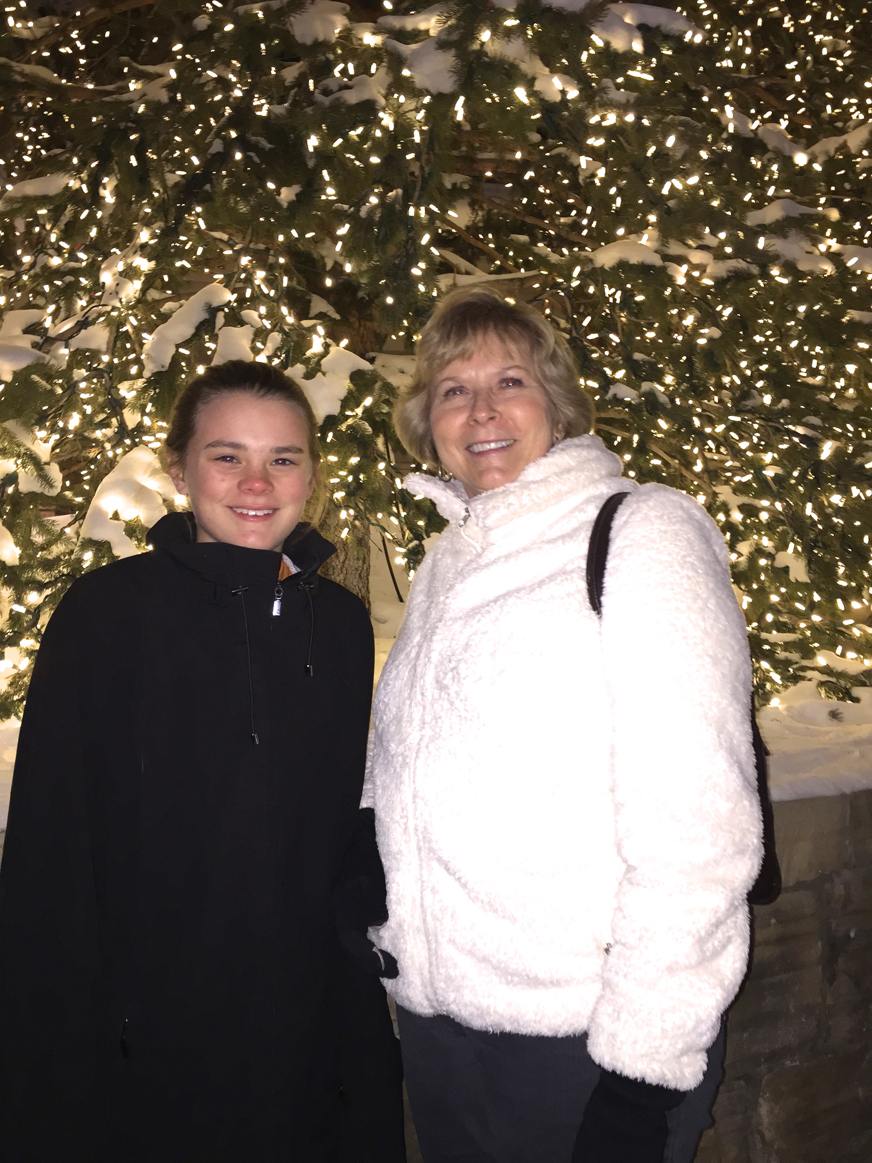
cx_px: 436
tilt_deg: -1.1
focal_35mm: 29
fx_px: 974
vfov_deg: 61.7
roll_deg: -0.7
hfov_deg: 48.2
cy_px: 582
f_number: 2.2
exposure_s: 1/16
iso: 80
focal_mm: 4.15
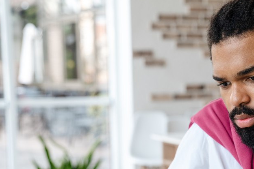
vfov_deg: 14.2
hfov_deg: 20.9
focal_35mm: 96
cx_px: 214
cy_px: 140
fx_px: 677
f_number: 3.2
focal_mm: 50
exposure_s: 1/250
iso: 400
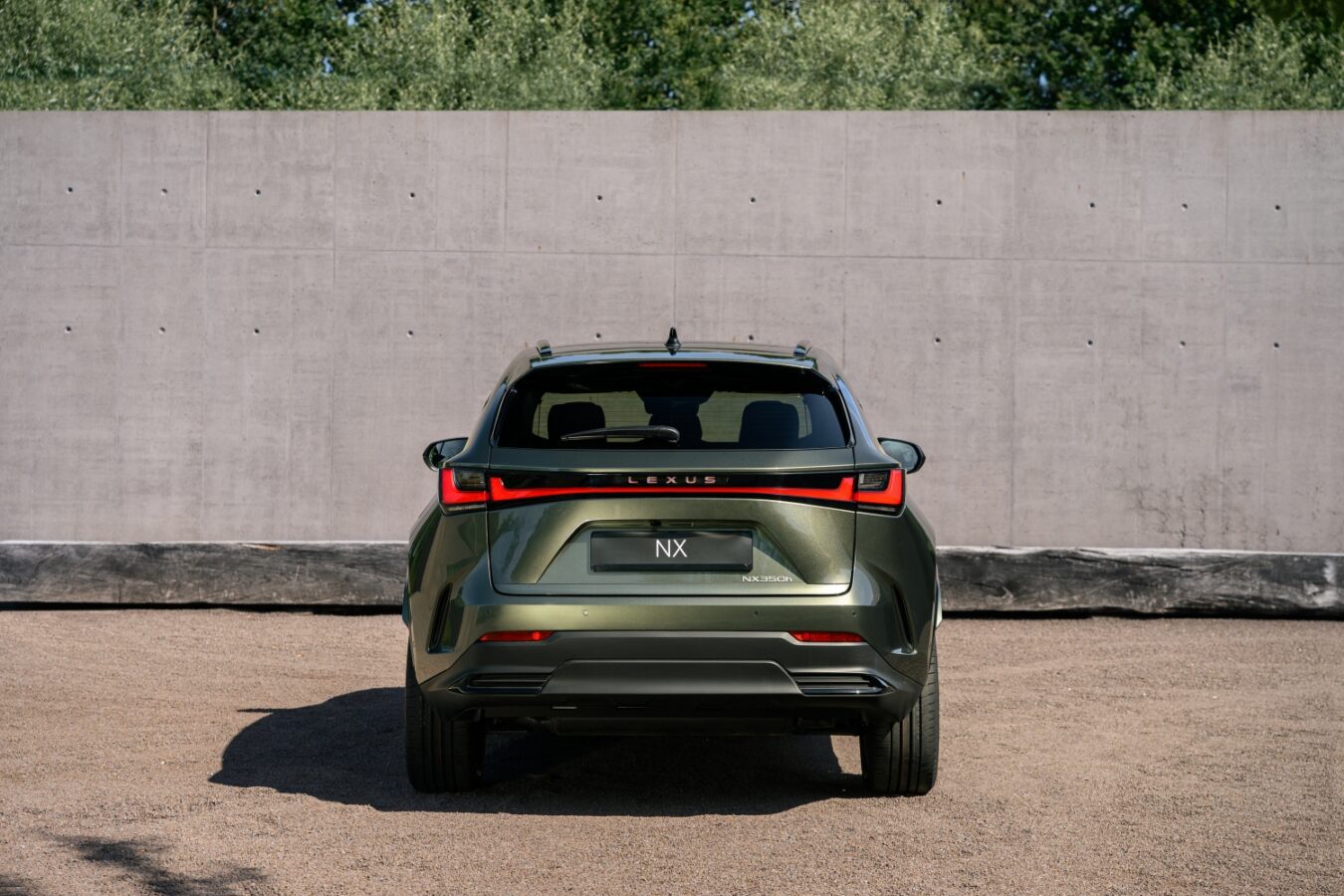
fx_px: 2613
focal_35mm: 70
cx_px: 672
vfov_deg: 19.5
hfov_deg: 28.8
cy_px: 448
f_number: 5
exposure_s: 1/640
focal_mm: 70
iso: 160
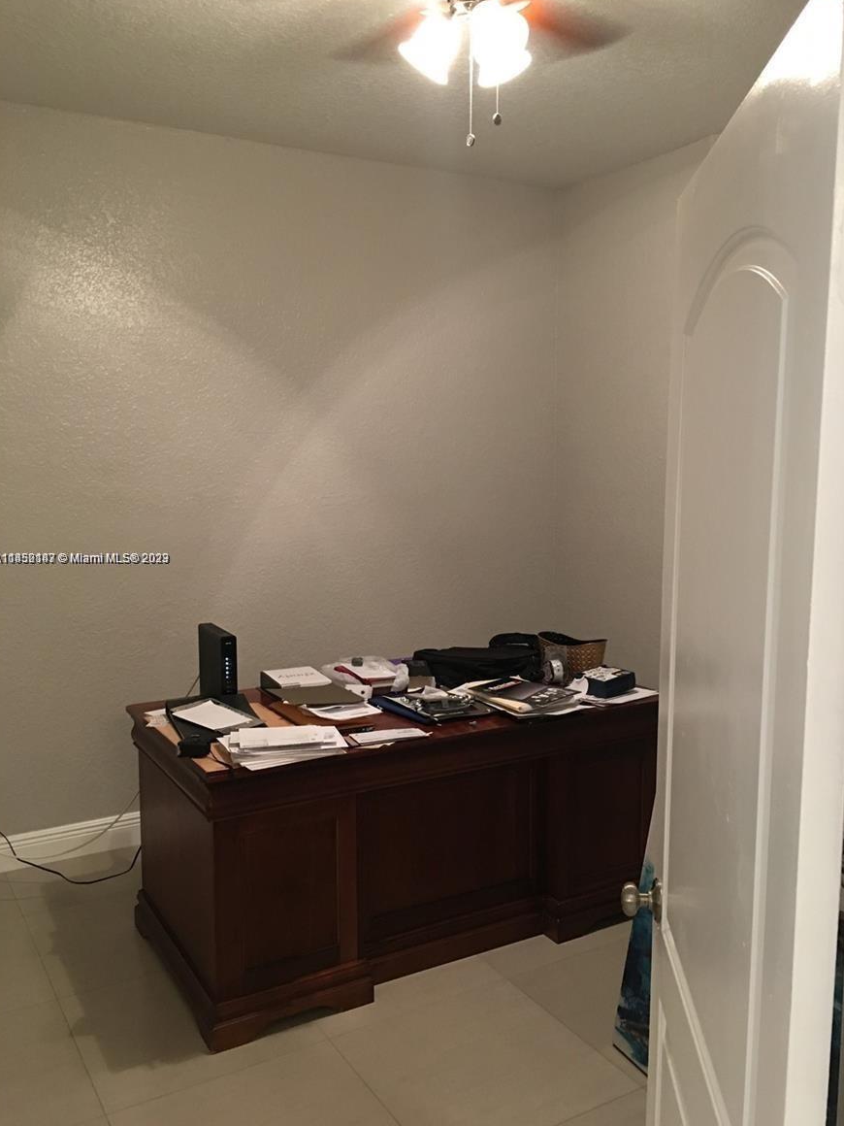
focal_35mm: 30
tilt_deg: -5.8
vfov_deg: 60.0
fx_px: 975
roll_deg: -1.3
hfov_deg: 46.8
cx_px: 428
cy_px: 559
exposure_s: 1/4
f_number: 2.2
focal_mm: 4.15
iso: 50
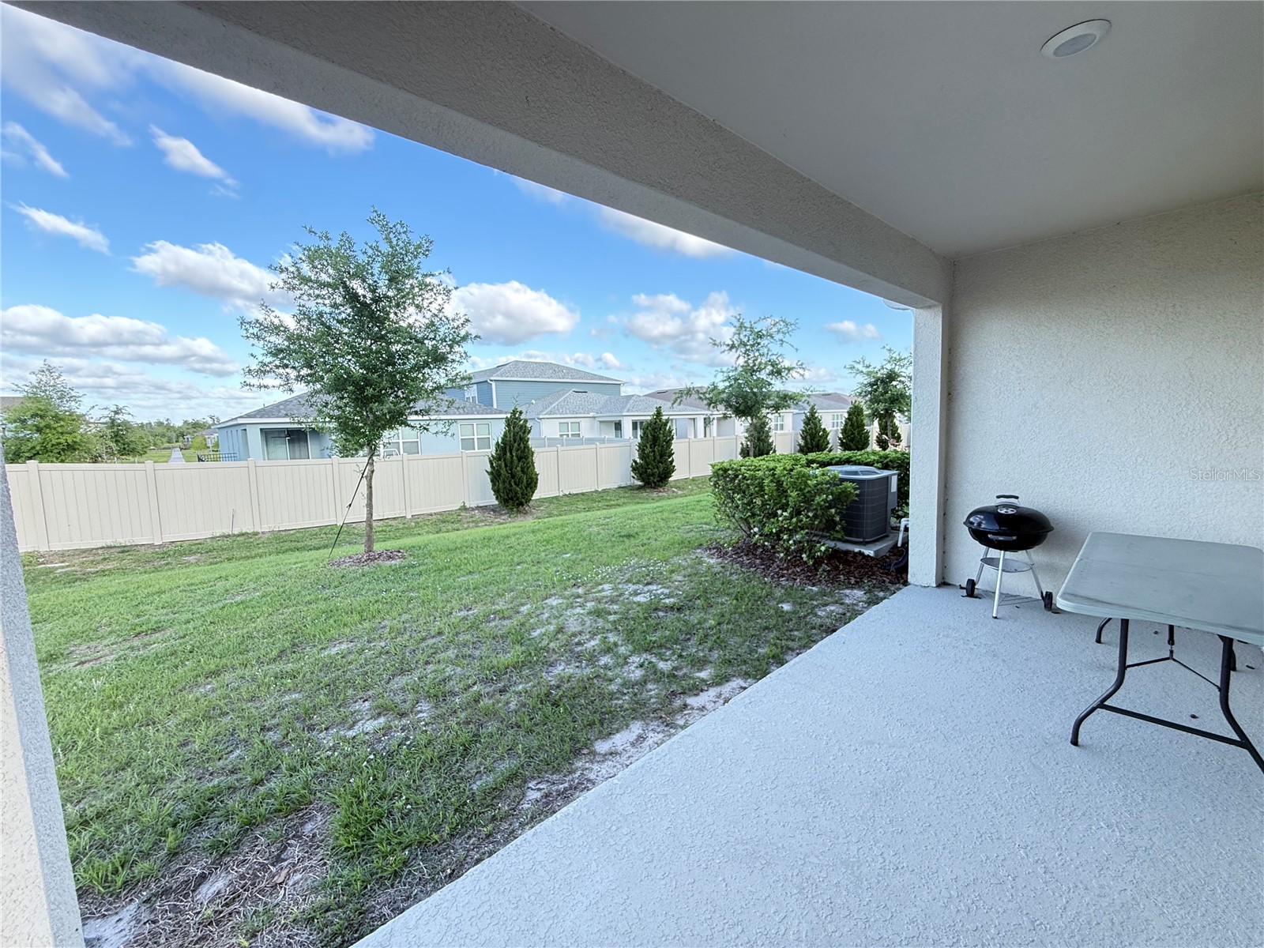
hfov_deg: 102.1
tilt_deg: -5.3
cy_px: 474
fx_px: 511
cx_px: 632
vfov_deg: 85.7
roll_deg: +1.6
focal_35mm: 14
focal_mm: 2.22
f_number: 2.2
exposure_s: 1/141
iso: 64
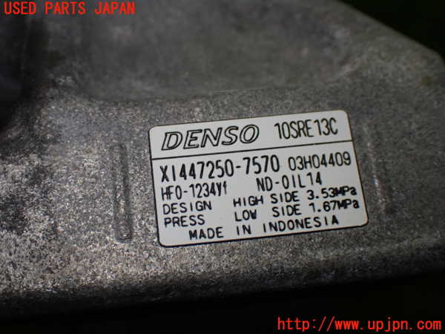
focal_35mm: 50
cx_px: 222
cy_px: 167
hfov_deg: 38.2
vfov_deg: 29.1
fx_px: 643
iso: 250
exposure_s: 1/200
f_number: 3.2
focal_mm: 9.01
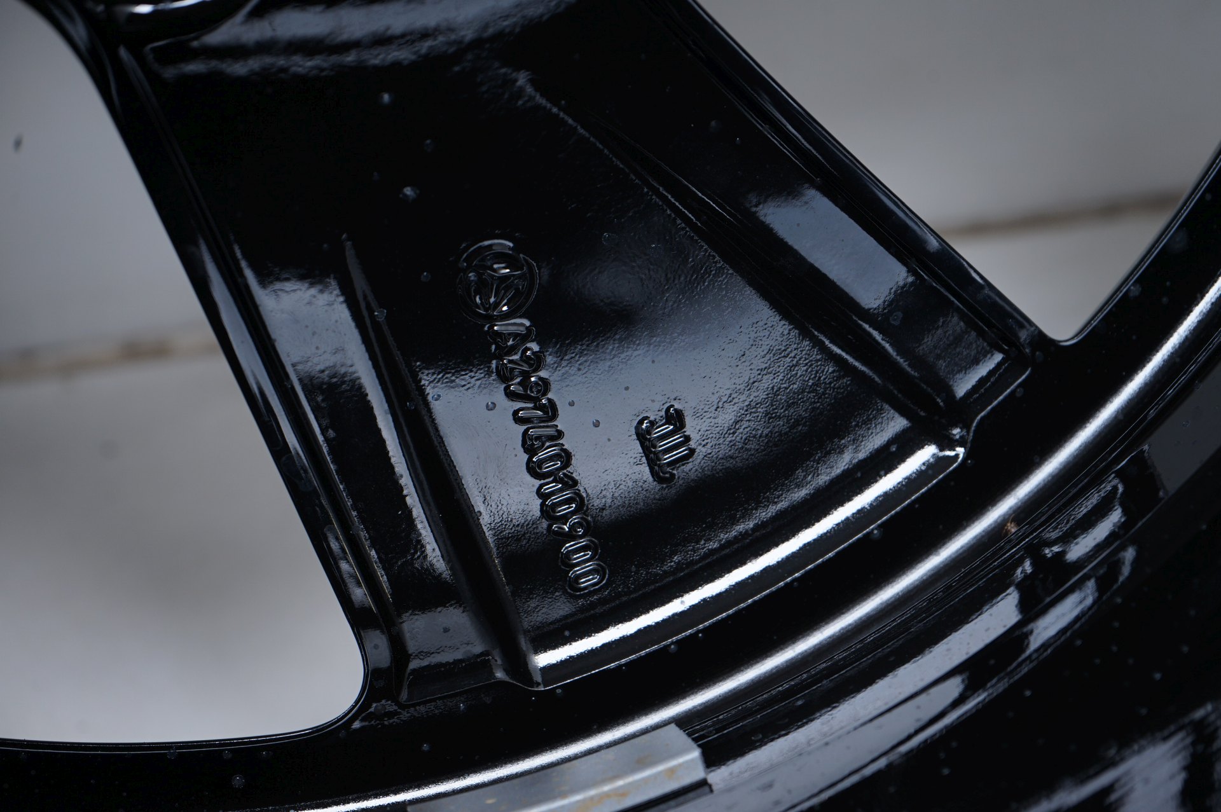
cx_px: 610
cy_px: 406
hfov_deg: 30.5
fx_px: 2237
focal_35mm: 66
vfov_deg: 20.6
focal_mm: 66
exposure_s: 1/125
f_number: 7.1
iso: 250
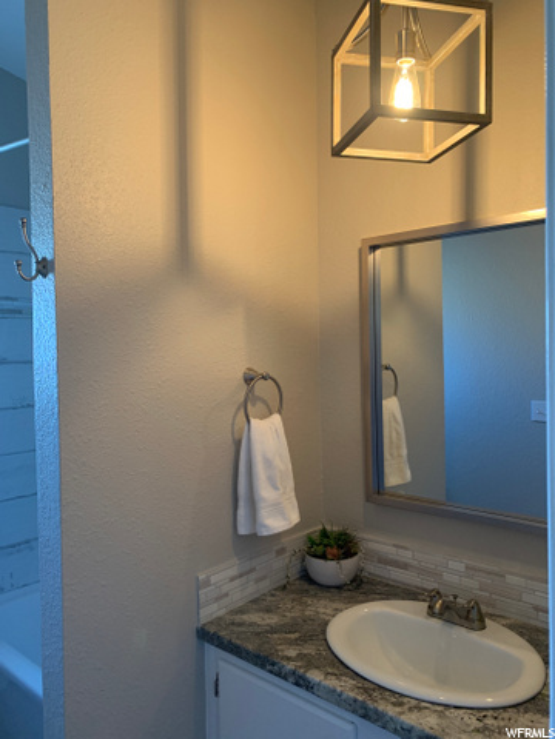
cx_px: 278
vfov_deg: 67.3
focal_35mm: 26
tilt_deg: -1.5
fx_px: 556
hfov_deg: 53.1
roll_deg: +1.0
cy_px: 370
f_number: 1.8
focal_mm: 4.25
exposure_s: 1/60
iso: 200
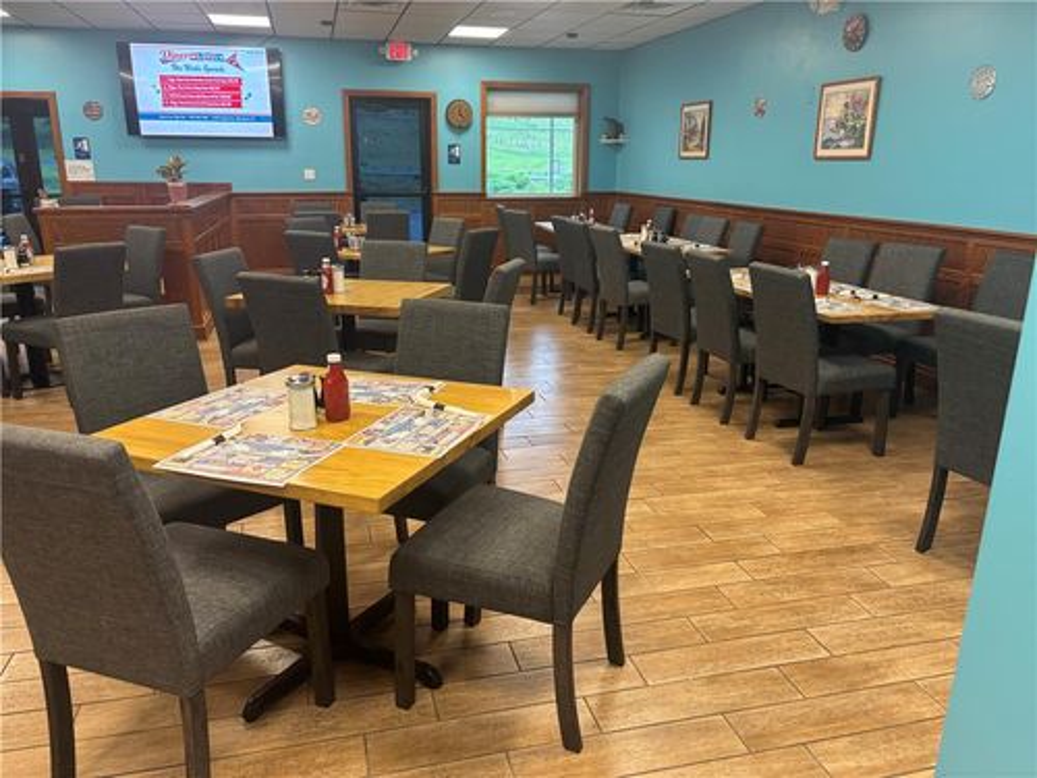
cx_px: 518
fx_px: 779
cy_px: 389
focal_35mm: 26
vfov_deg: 53.1
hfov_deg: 67.3
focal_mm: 5.96
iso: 125
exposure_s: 1/60
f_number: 1.6
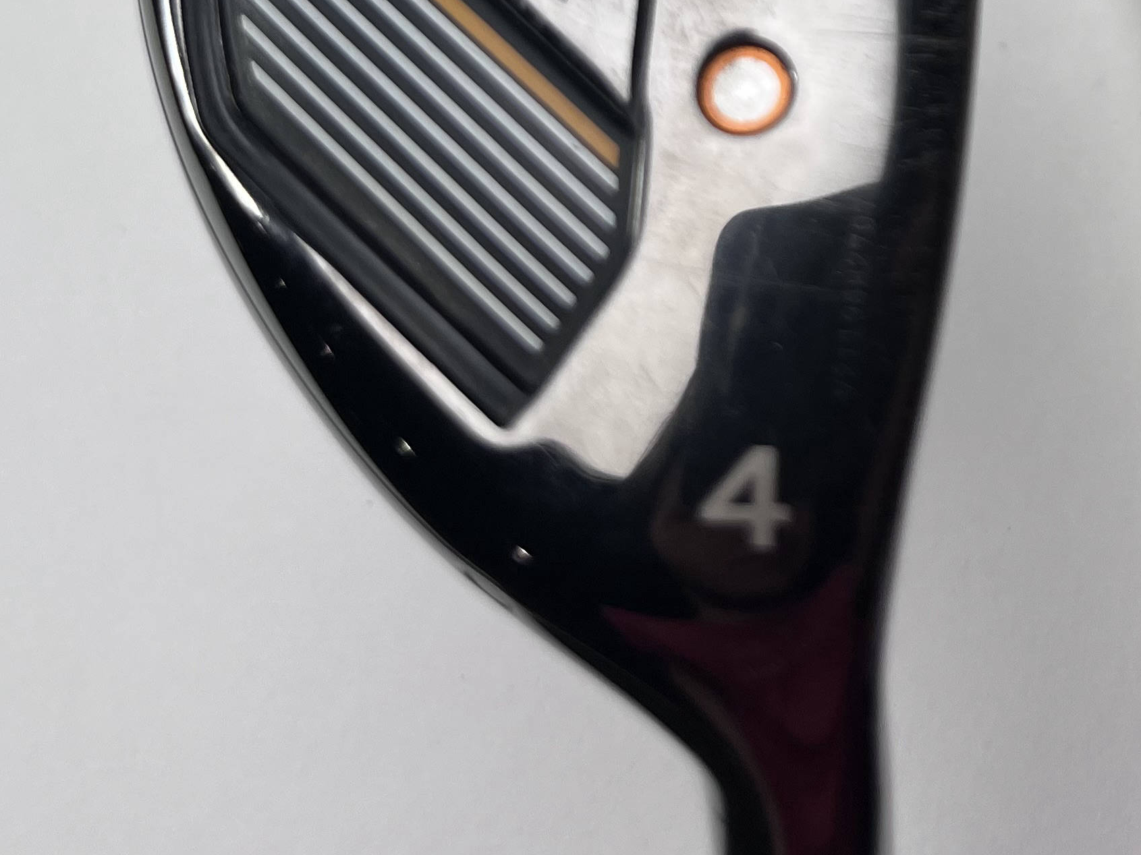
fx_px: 2043
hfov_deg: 29.4
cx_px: 1111
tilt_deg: -72.0
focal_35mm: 62
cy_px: -152
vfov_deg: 22.0
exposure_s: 1/493
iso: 50
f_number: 1.6
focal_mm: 5.1
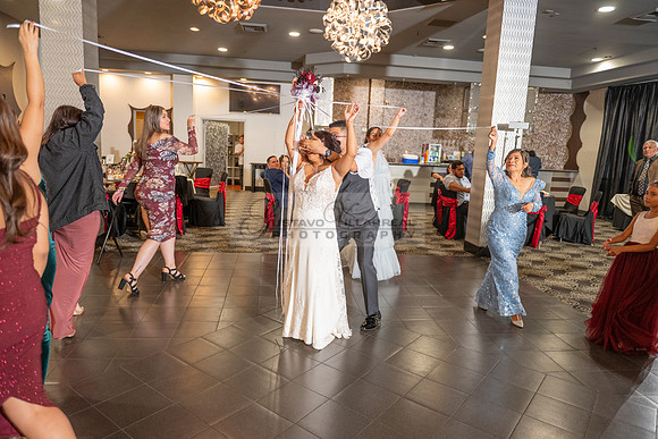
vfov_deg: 53.2
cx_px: 329
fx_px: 439
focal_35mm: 24
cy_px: 220
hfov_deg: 73.7
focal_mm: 24
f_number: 2.8
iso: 800
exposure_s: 1/125
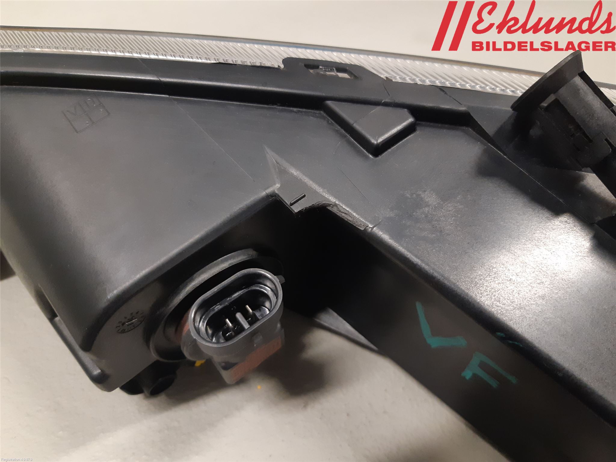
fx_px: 463
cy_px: 231
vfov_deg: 53.1
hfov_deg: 67.3
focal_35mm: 26
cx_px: 308
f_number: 1.7
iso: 200
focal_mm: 3.93
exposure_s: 1/50
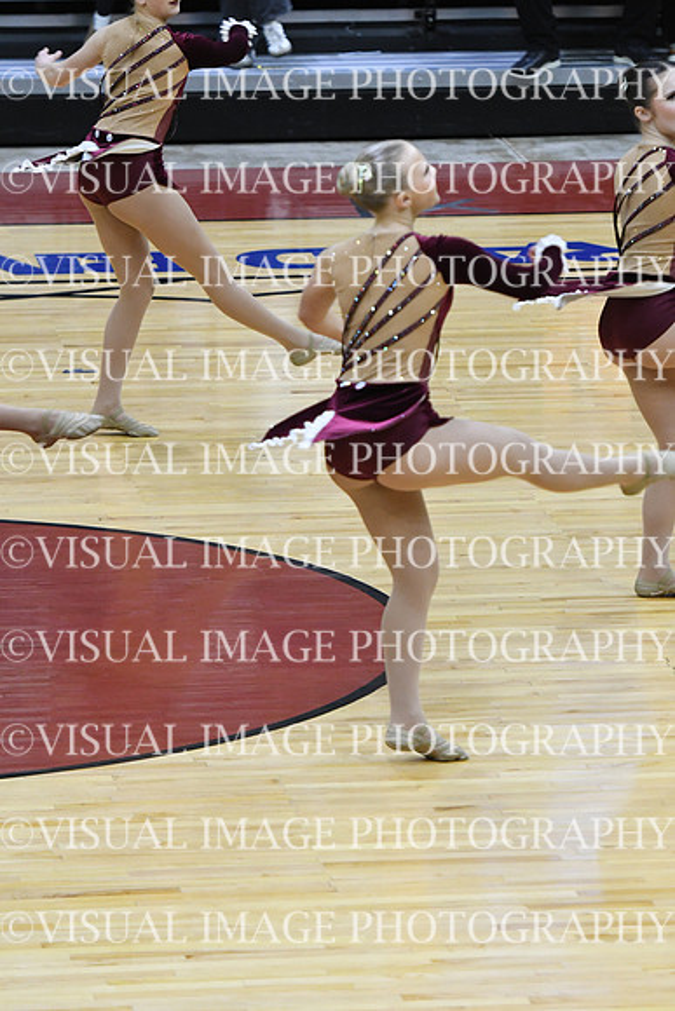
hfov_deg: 5.9
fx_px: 6521
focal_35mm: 232
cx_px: 338
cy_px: 506
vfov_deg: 8.9
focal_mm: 155
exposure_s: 1/400
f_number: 3.5
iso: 4000
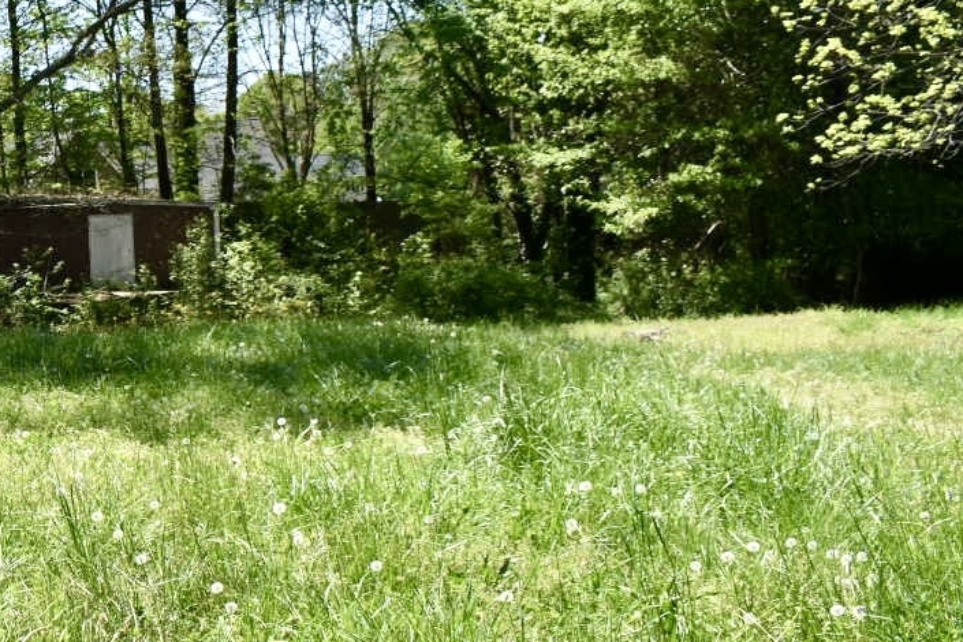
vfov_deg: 21.9
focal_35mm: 62
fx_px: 1658
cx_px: -70
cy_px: 320
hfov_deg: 29.5
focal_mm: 18
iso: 160
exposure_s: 1/250
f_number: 8
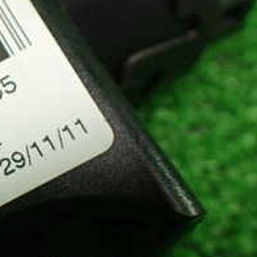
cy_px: 142
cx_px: -83
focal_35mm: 81
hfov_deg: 19.6
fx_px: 680
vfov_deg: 21.4
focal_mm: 5.4
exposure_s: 1/125
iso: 640
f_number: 2.3
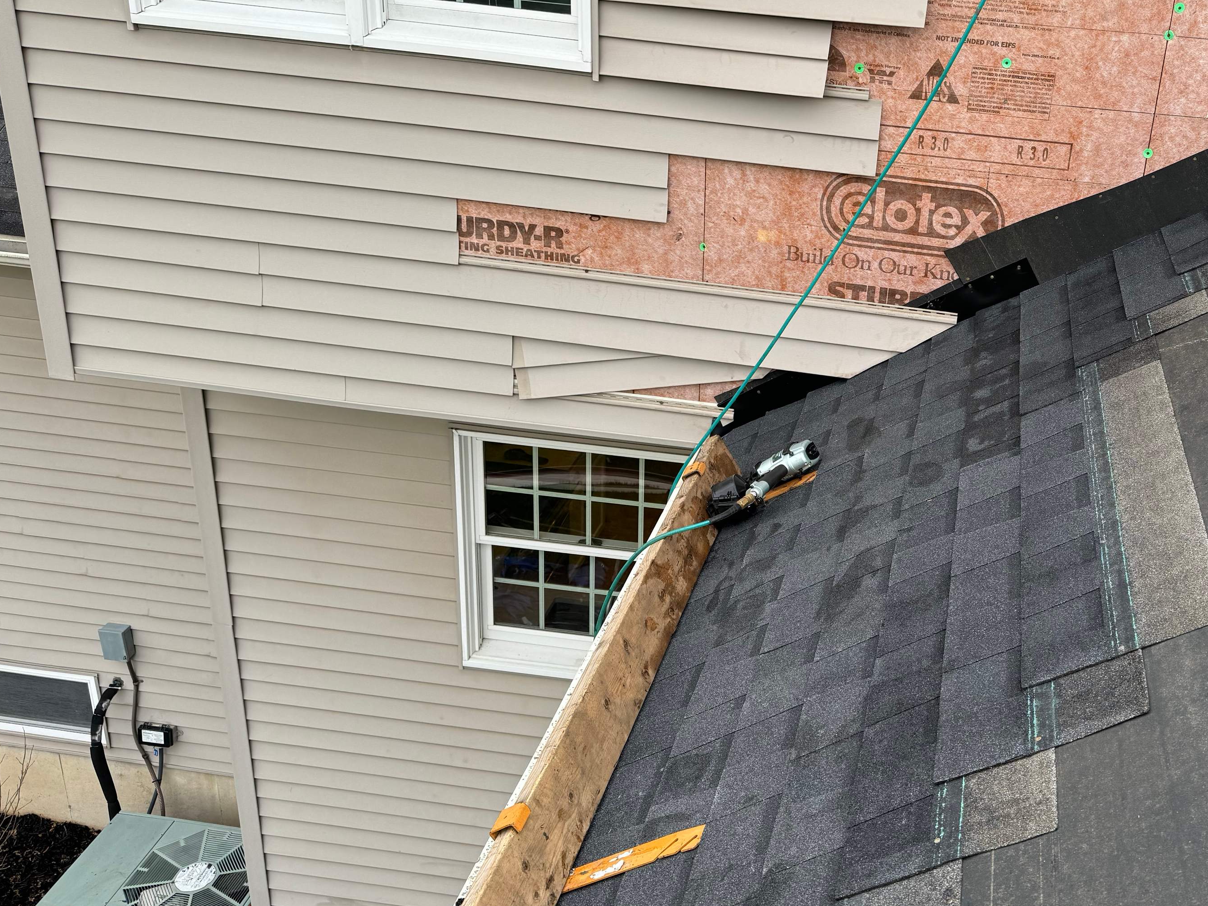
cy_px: 346
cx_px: 878
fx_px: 1256
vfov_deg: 39.4
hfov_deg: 49.7
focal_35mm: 36
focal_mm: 6.86
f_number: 1.78
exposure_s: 1/577
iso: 80
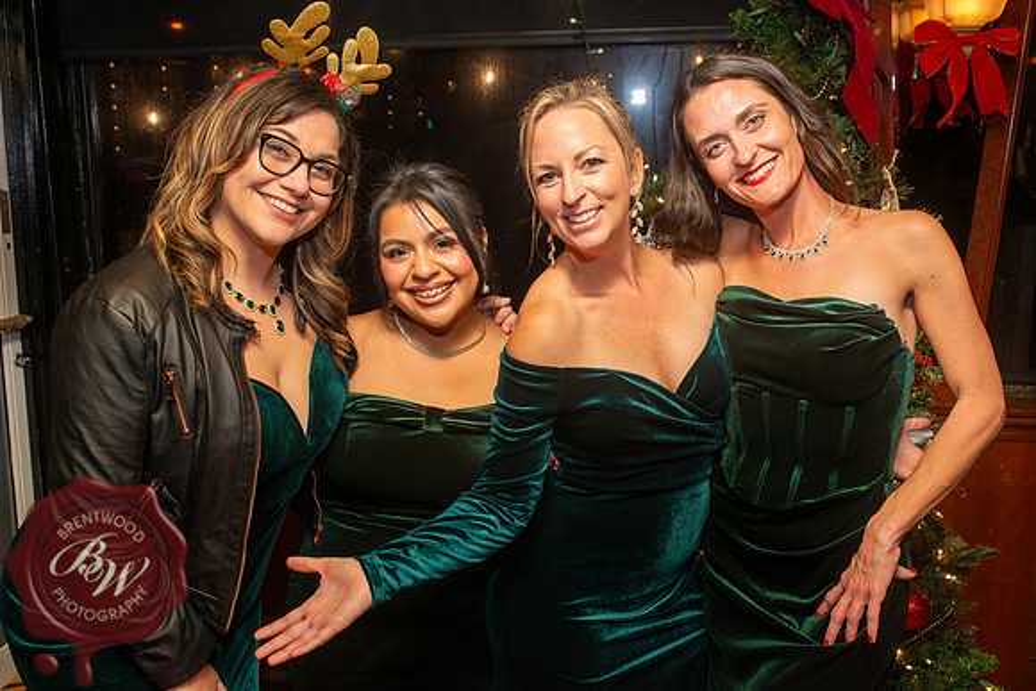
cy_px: 346
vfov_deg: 37.9
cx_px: 518
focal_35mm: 35
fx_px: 1007
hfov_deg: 54.4
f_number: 7.1
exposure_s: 1/30
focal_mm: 35
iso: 640
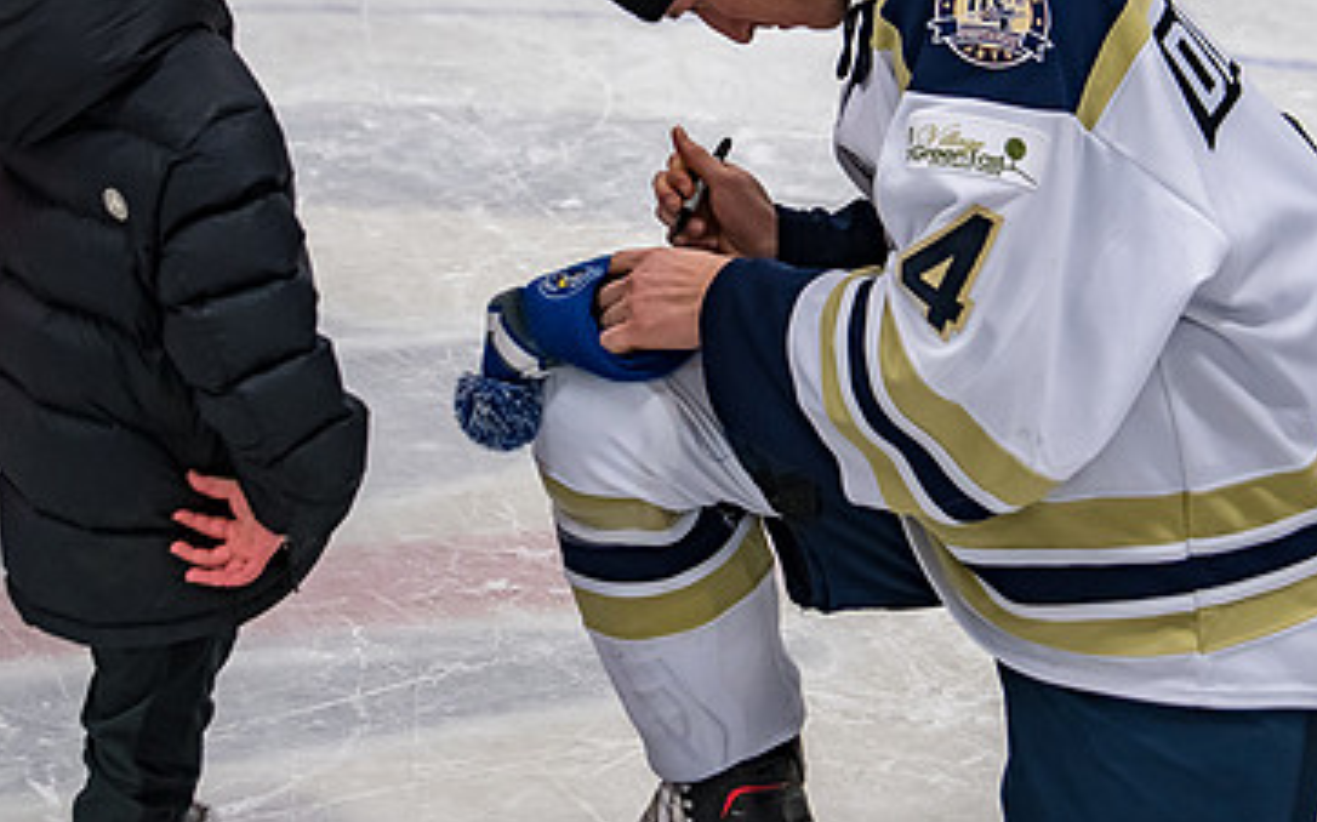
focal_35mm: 103
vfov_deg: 12.6
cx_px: 699
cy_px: 147
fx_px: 3696
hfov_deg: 20.2
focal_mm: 42
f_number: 4
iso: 640
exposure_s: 1/500
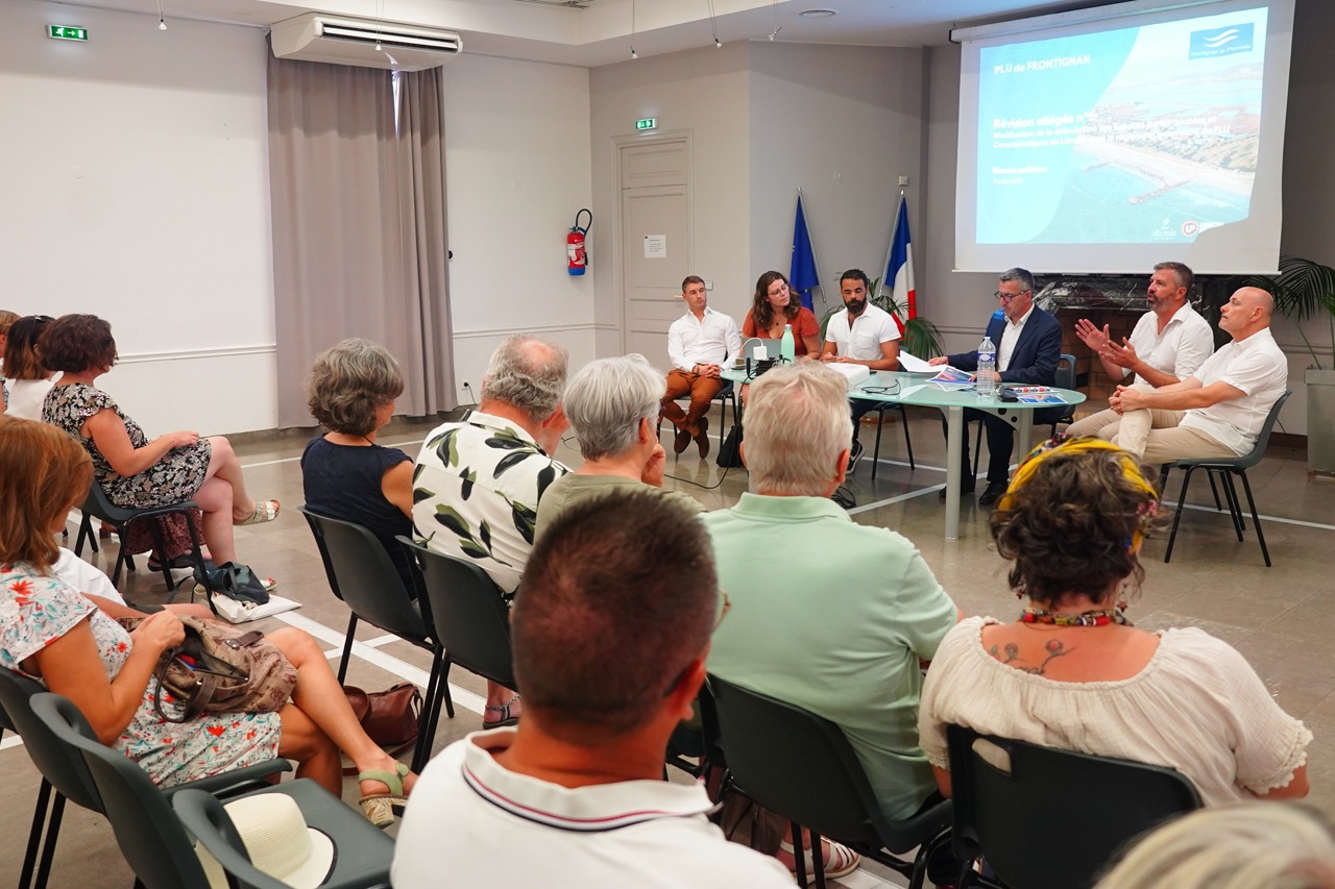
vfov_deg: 43.6
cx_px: 668
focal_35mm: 30
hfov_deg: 61.9
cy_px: 444
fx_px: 1112
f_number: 4
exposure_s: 1/60
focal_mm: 20
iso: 1600
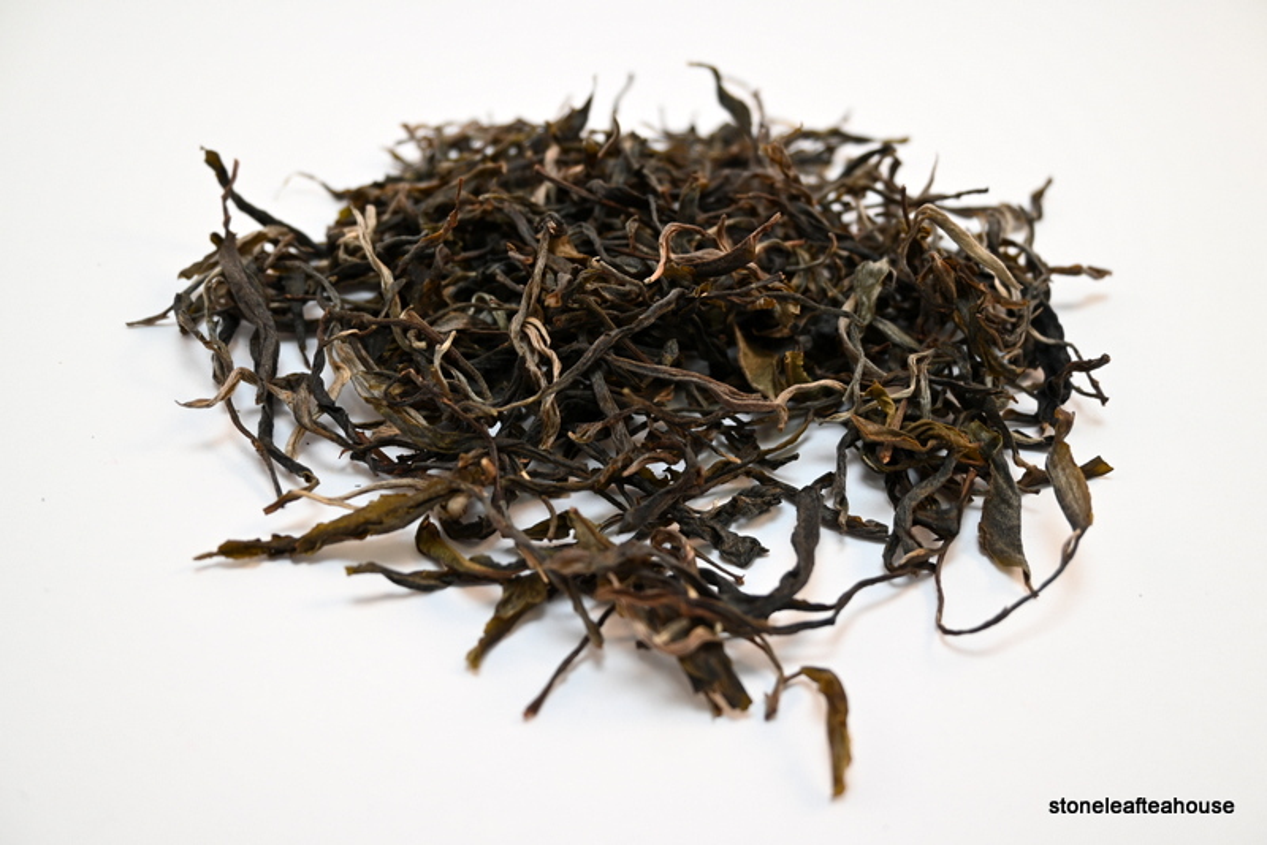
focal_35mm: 34
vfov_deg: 39.2
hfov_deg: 56.1
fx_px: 1188
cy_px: 422
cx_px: 634
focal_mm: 22.5
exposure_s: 1/40
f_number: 4
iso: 125
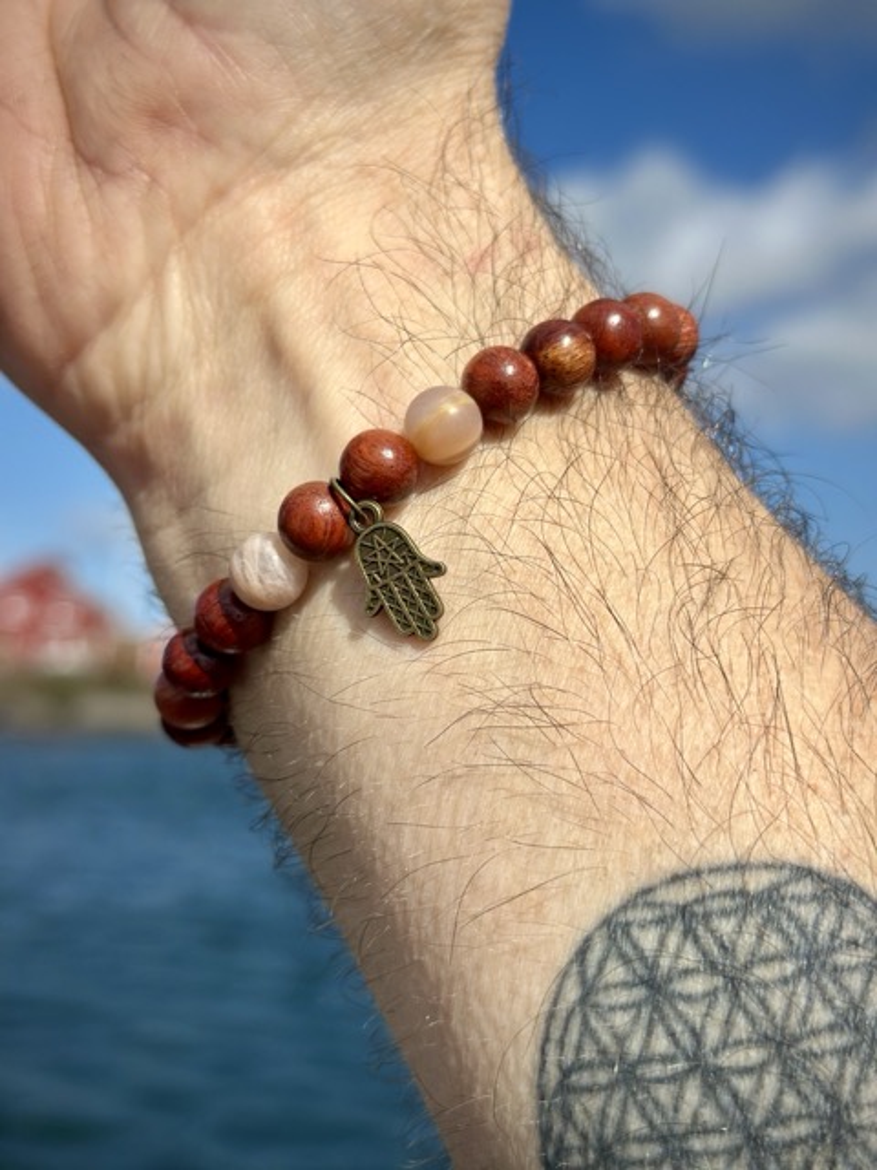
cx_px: 438
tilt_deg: +6.2
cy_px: 585
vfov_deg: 39.7
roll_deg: -2.8
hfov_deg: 30.3
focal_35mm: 48
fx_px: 1621
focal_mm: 6.86
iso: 100
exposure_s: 1/12048
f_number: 1.78
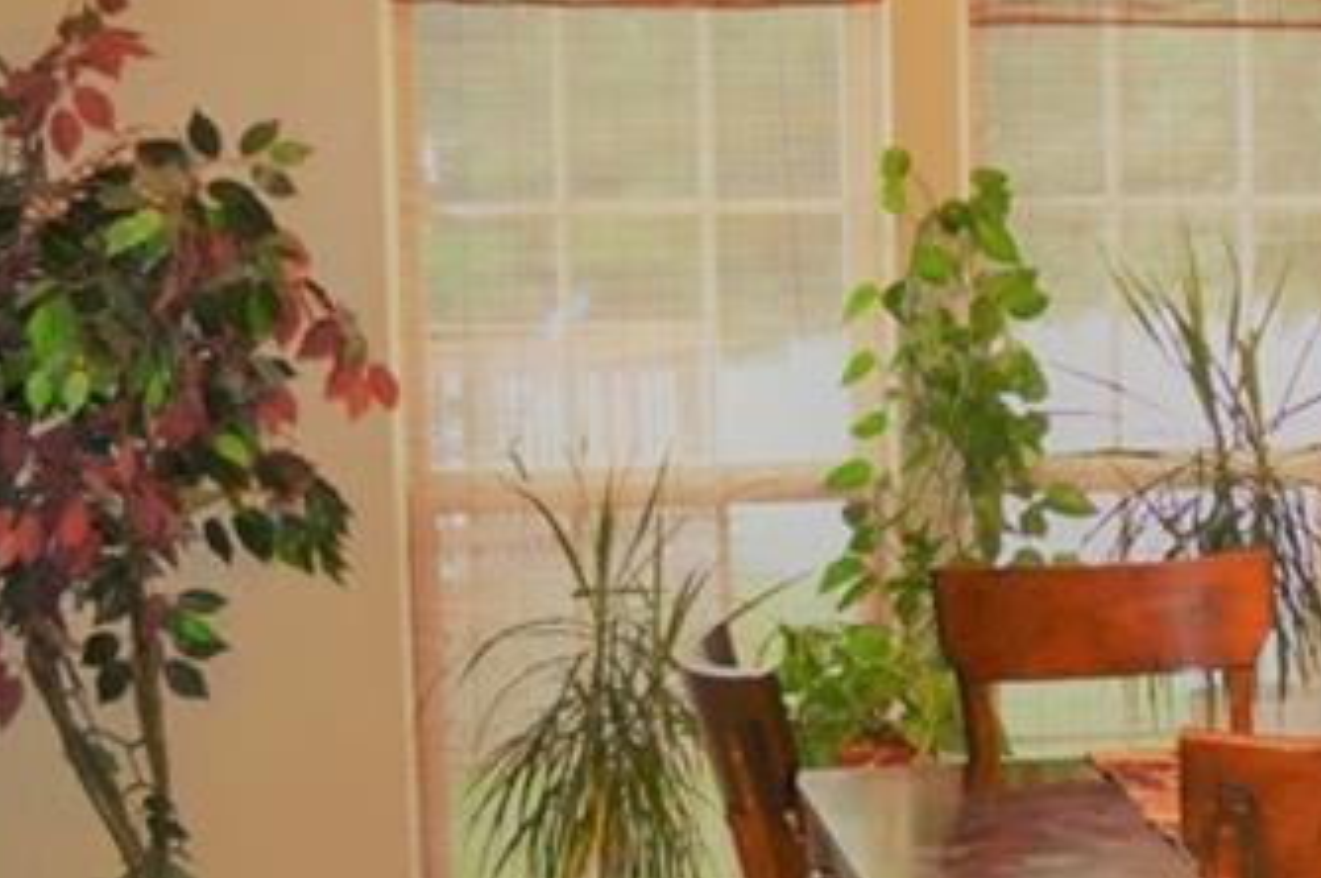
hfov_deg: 20.8
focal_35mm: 92
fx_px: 3373
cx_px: 1539
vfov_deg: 14.8
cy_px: 550
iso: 900
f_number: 3.8
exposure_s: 1/60
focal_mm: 20
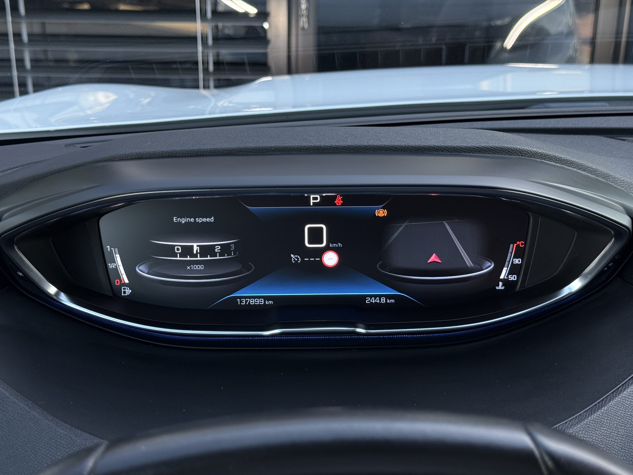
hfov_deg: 39.7
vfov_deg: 30.3
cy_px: 238
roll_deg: -0.5
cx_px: 316
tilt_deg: -19.9
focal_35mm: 48
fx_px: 878
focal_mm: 6.76
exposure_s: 1/238
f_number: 1.78
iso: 200
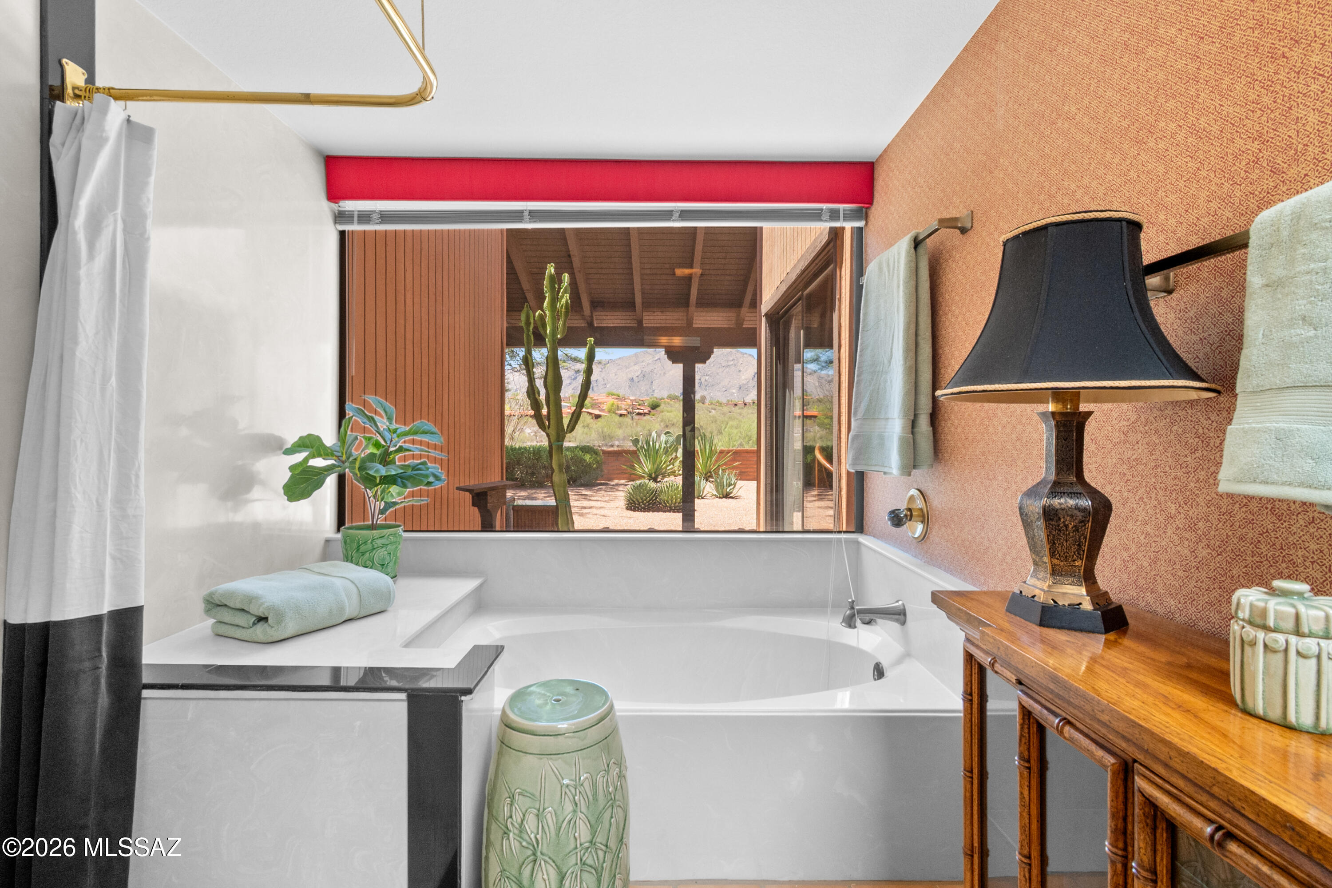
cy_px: 444
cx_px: 666
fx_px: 555
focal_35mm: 15
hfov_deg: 100.4
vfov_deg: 77.3
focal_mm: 10
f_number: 11
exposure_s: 1/20
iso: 1000
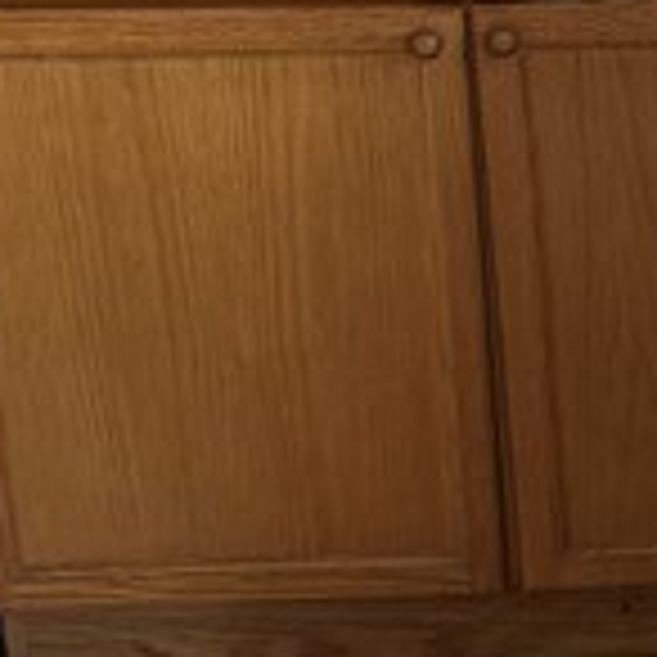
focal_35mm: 149
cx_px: 1156
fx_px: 3199
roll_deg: +1.0
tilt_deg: -21.4
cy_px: 297
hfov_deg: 11.0
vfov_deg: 11.7
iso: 250
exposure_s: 1/120
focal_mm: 6.76
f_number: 1.78
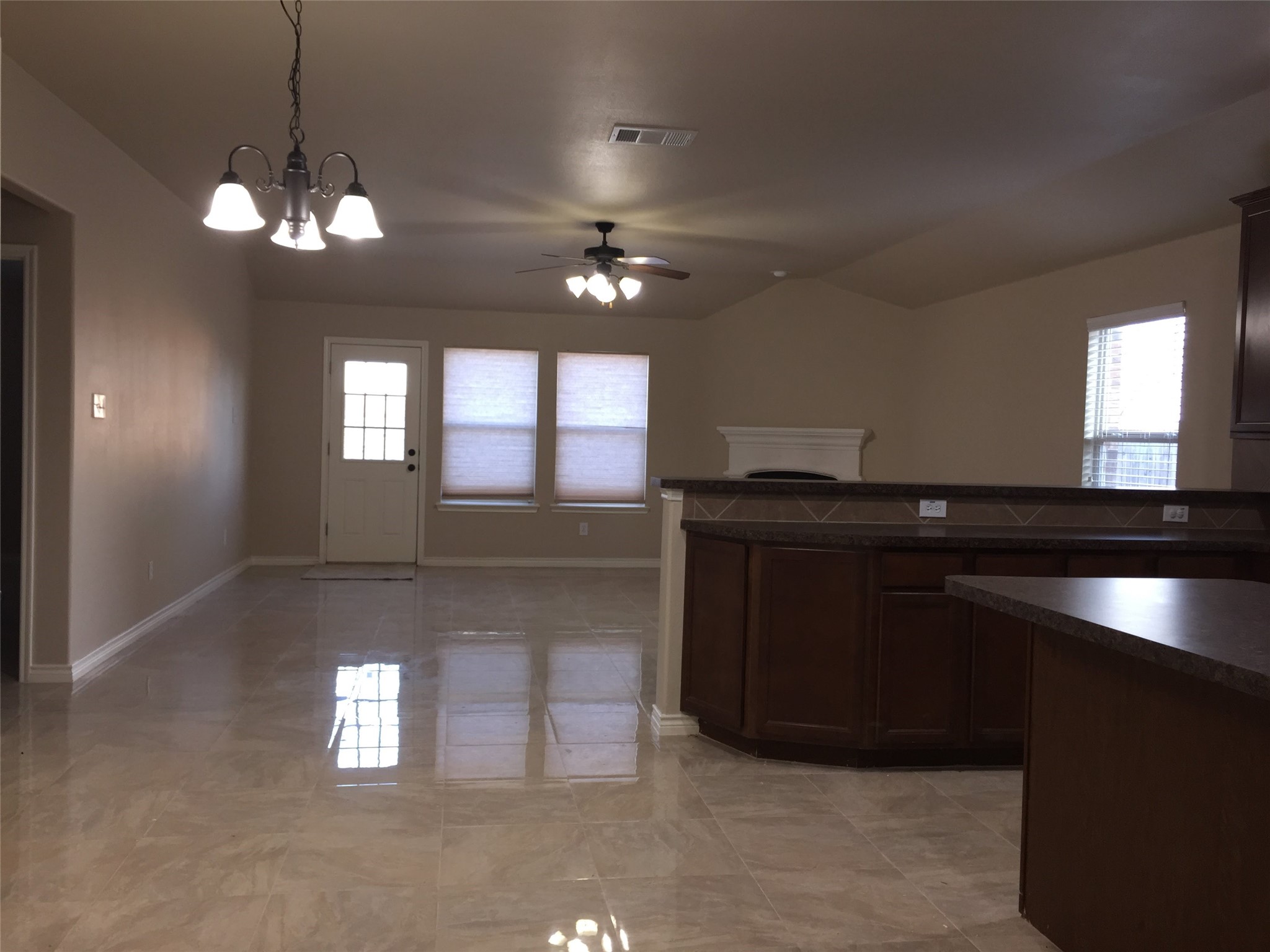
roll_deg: -1.3
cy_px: 476
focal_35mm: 29
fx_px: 1064
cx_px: 635
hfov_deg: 61.7
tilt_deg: -2.1
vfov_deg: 48.2
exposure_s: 1/30
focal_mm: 4.15
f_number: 2.2
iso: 64
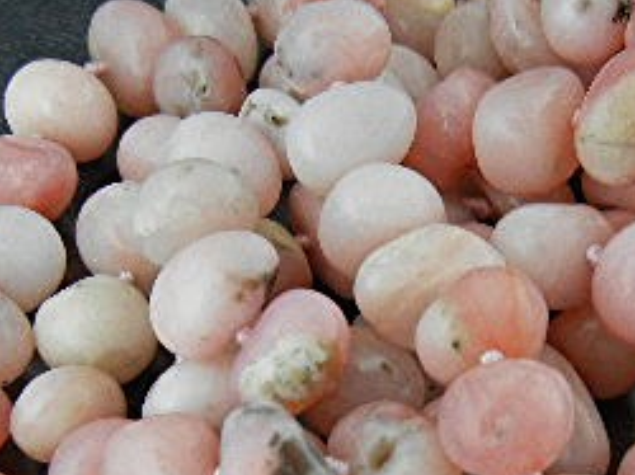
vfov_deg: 14.7
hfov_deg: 19.6
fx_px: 1833
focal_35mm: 100
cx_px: 444
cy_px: 401
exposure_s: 1/27.4
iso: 400
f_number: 3.7
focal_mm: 7.1
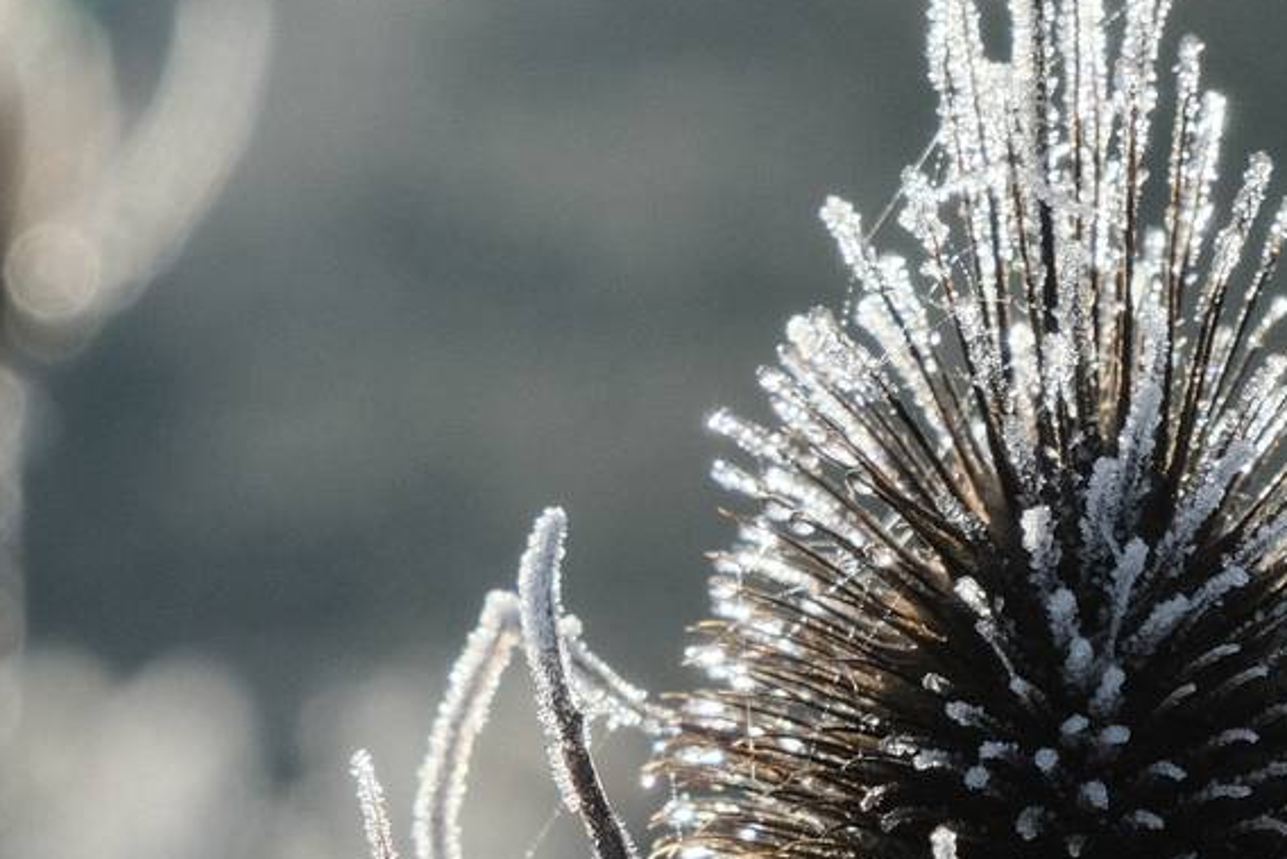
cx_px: 918
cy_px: 704
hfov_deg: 6.1
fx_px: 12086
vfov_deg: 4.1
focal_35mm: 338
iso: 640
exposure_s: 1/320
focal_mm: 80
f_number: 11
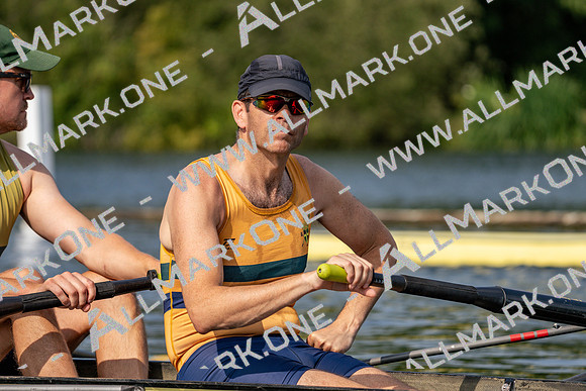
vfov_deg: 5.2
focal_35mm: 264
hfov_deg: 7.8
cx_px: 293
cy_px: 196
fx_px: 4298
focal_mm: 264
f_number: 5.6
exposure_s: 1/1600
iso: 200
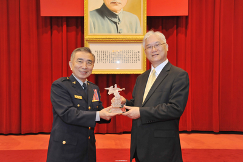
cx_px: 122
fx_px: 297
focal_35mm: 44
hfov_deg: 44.5
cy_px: 81
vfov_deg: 30.5
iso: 2500
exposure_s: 1/60
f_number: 9
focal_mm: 44
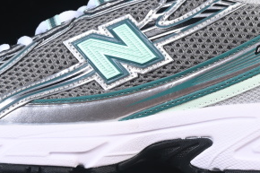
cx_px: 133
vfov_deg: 6.6
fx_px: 1494
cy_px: 32
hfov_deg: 9.9
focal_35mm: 207
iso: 160
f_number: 7.1
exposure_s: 1/60
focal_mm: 50
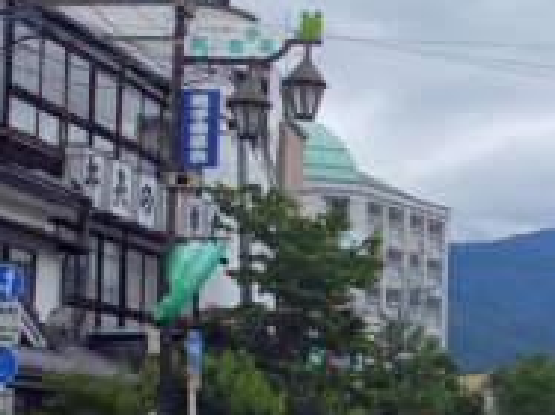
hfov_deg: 19.7
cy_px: 314
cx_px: 659
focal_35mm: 94
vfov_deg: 15.6
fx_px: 1506
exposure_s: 1/160
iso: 80
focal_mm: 4
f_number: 4.5
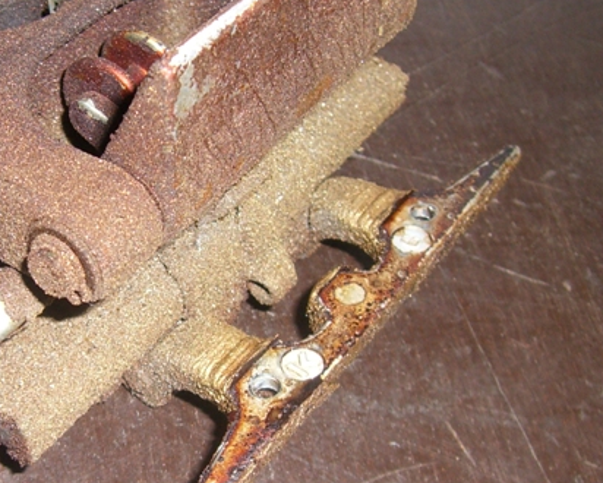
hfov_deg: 26.1
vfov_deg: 21.3
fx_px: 1286
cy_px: 247
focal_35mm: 72
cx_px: 154
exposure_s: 1/60
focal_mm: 6.2
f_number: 2.7
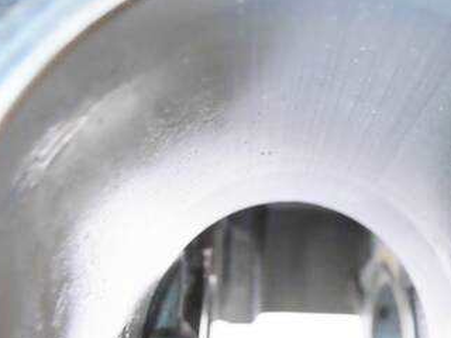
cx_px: 303
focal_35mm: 45
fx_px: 586
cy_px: 127
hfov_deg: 41.5
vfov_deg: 32.0
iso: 3200
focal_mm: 15
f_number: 3.7
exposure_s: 1/60
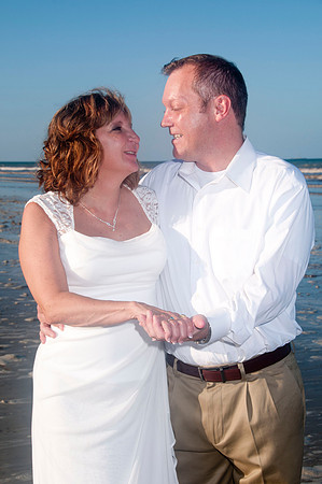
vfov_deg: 28.1
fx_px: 968
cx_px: 161
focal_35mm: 72
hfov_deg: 18.9
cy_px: 242
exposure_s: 1/250
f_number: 11
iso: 100
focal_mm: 48
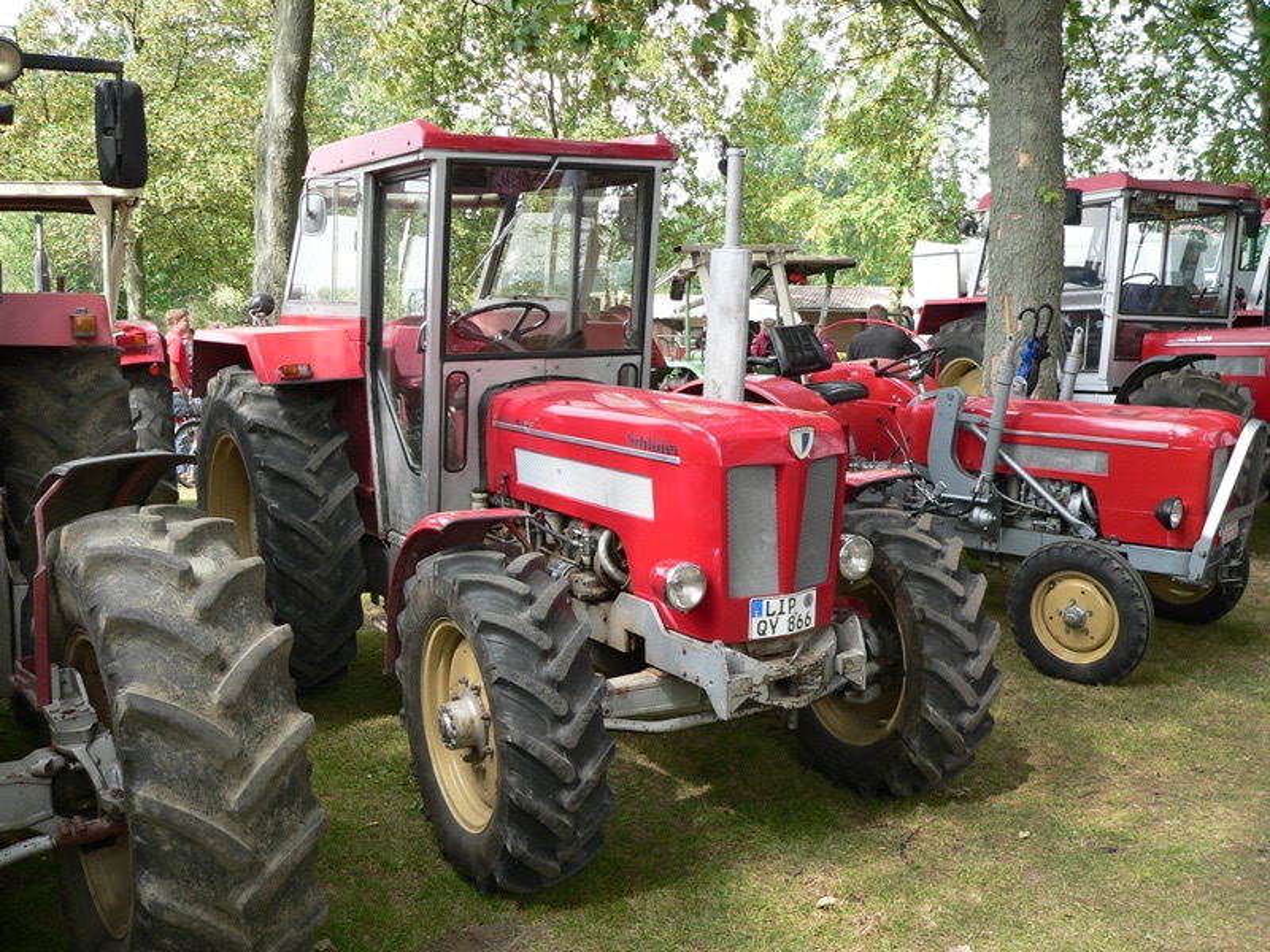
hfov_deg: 51.4
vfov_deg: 39.7
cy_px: 476
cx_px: 635
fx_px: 1321
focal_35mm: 36
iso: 80
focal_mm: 6
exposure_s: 1/100
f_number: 2.8
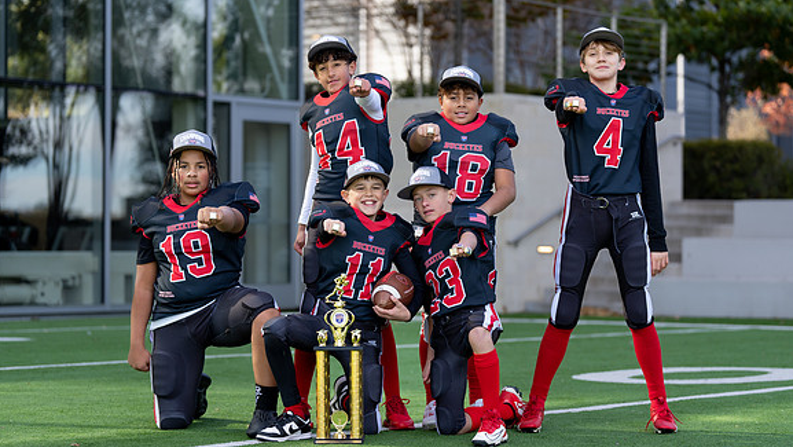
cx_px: 396
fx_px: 2103
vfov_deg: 12.1
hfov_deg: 21.4
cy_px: 219
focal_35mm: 100
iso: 100
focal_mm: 95
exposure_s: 1/500
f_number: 2.8
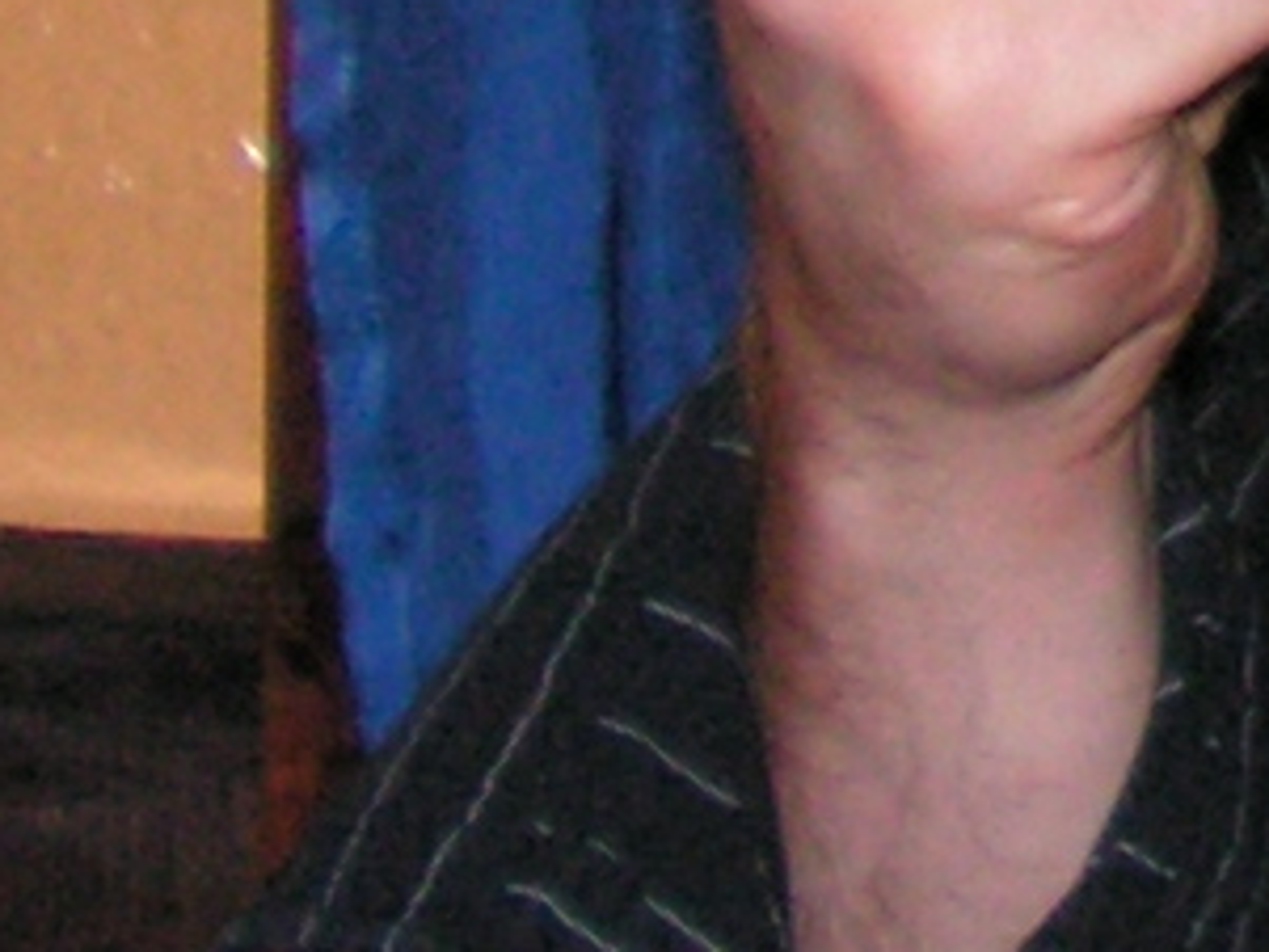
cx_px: 2715
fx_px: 8985
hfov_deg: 7.7
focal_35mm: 245
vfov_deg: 5.8
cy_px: -1306
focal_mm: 6
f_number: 3.2
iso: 200
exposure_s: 1/40
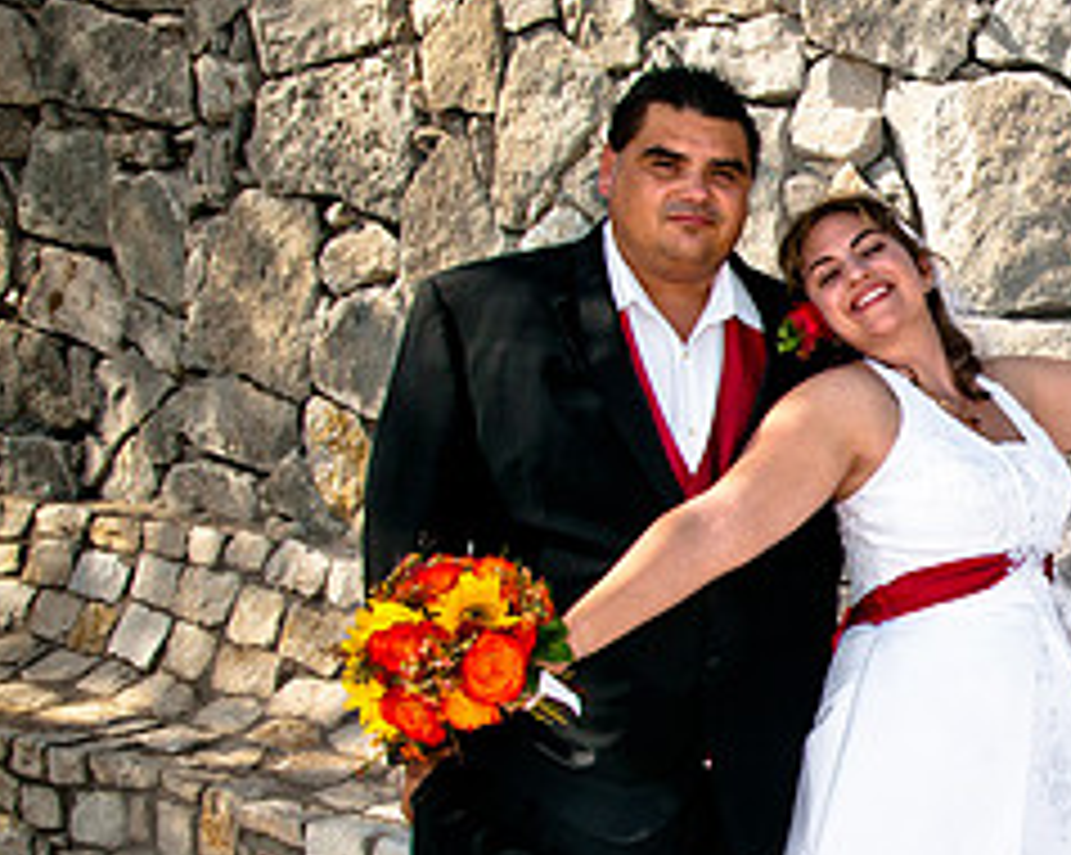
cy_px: 628
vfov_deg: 23.2
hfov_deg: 26.0
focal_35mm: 65
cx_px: 1287
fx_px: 2063
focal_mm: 19
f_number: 10
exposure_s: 1/250
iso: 200
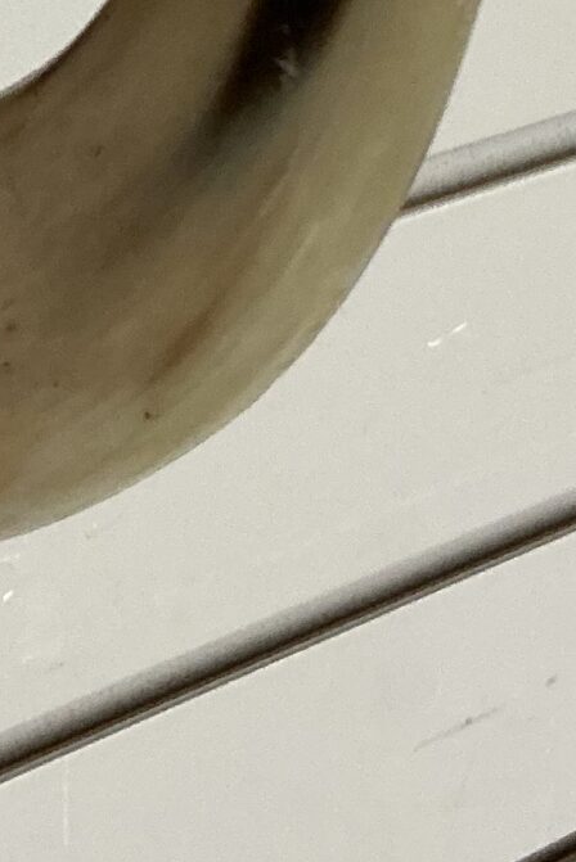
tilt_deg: -16.3
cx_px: -113
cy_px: -185
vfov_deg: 17.0
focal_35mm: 115
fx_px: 2757
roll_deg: +0.2
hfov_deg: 11.7
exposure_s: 1/60
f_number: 1.8
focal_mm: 3
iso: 125
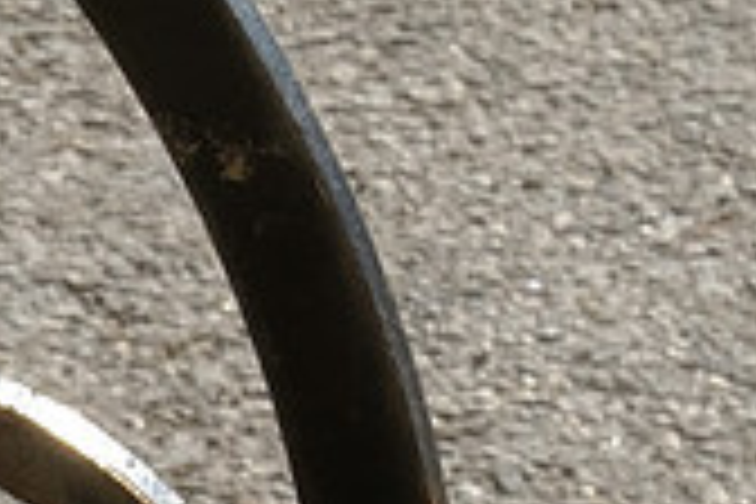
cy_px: 675
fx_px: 11444
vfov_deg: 2.5
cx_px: -644
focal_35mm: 545
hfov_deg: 3.8
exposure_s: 1/45
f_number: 20
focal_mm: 55
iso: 200
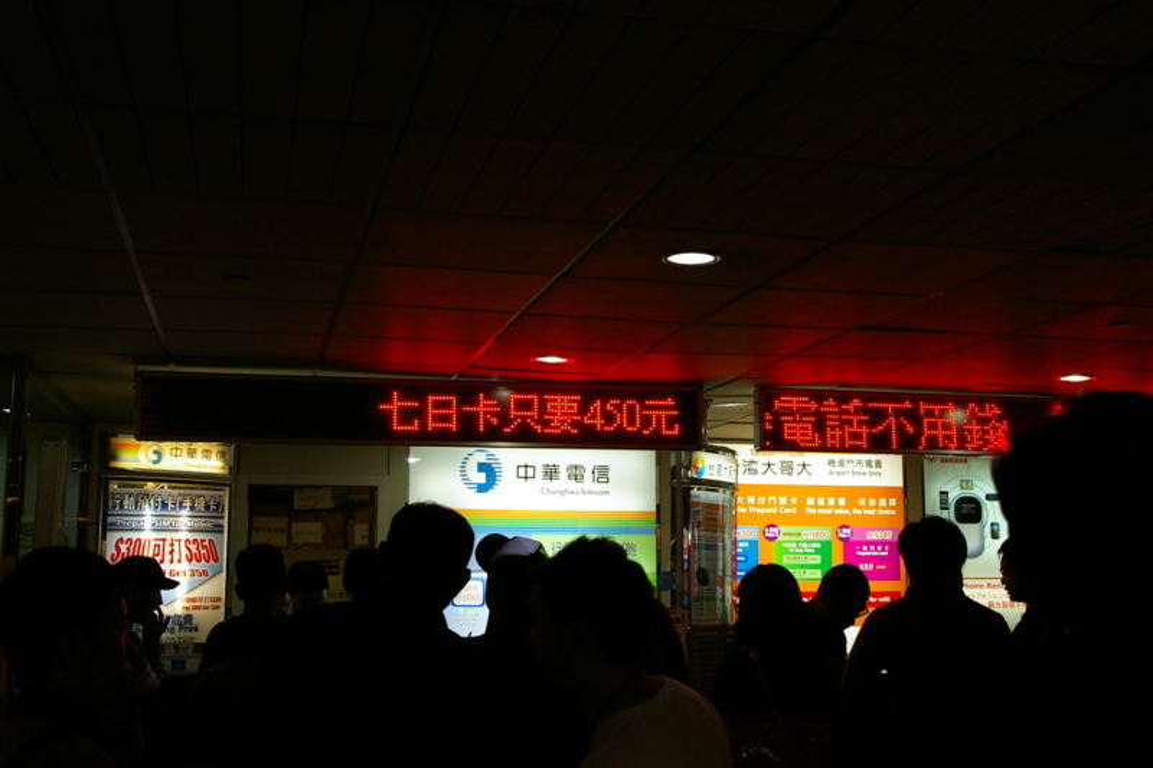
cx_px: 576
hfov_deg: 49.6
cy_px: 384
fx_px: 1249
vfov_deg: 34.2
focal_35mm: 39
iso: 400
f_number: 5.6
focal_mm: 26
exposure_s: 1/60
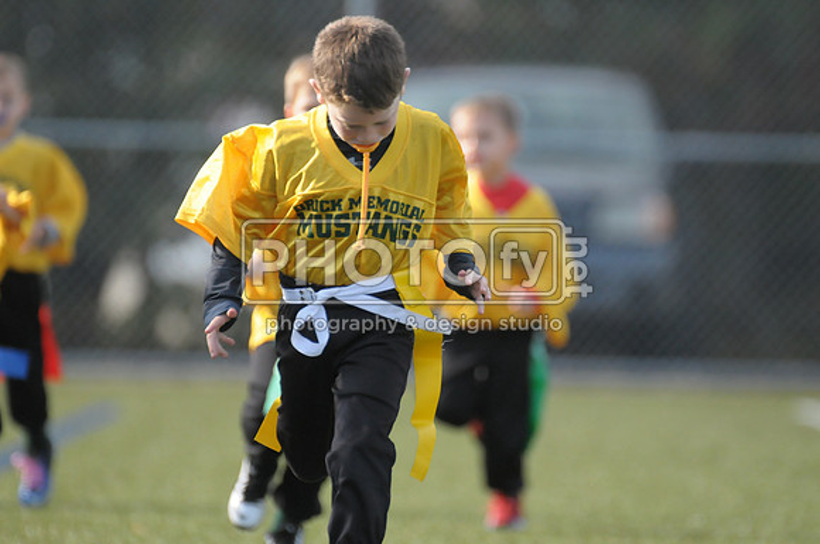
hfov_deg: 3.4
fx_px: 13648
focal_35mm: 600
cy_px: 272
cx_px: 410
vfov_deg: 2.3
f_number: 4
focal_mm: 400
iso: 1600
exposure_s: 1/4000
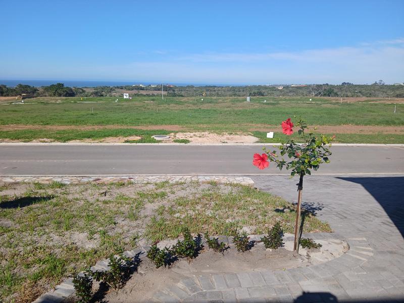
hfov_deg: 67.3
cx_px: 202
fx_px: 303
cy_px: 152
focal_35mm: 26
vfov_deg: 53.1
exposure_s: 1/712
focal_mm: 3.98
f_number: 1.8
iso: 20
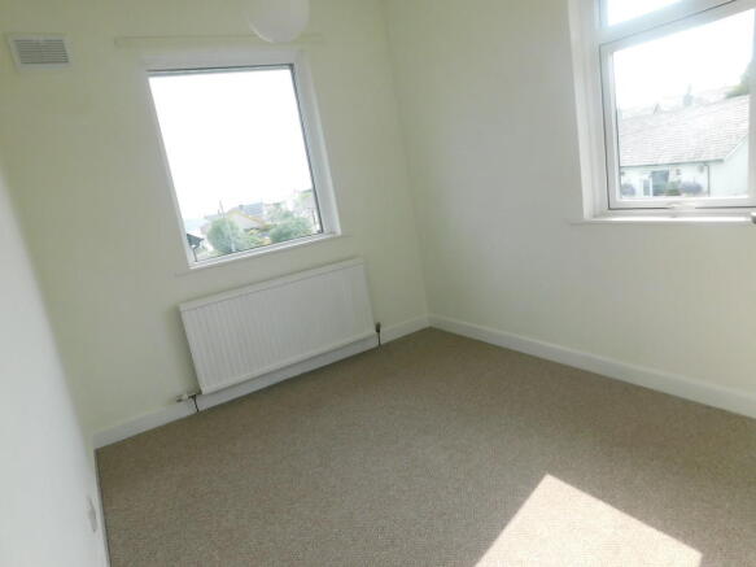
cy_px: 284
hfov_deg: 73.9
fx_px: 502
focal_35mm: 23
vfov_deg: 58.9
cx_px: 378
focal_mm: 4
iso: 125
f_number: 3
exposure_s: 1/400
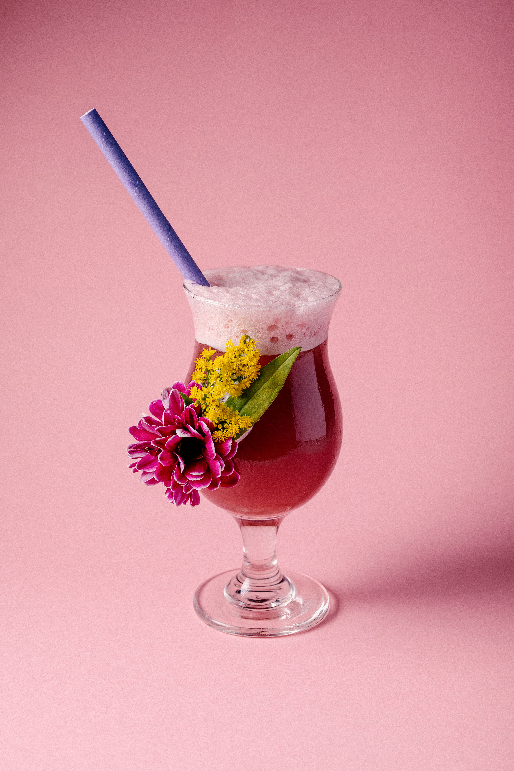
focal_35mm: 70
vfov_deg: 28.8
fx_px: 1499
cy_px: 386
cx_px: 257
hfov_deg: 19.5
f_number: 10
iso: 200
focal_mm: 70
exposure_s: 1/250
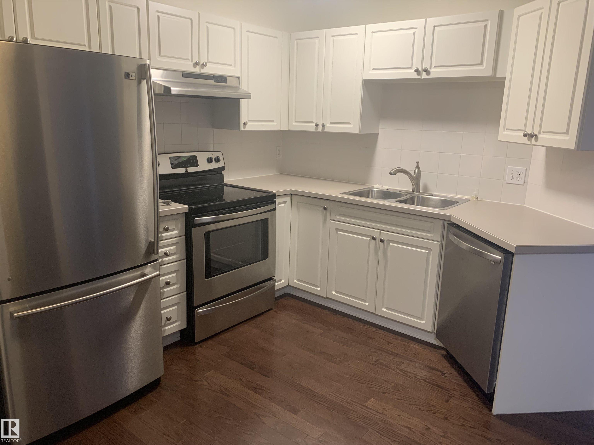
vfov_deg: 53.1
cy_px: 222
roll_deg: -1.1
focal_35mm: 26
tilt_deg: -13.6
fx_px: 446
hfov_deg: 67.3
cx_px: 297
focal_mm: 4.25
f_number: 1.8
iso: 160
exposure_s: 1/60
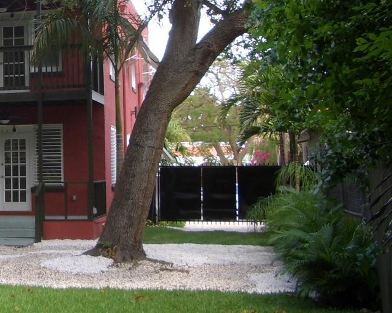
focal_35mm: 76
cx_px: -37
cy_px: 84
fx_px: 882
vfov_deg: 20.0
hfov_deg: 23.6
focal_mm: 5.8
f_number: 2.6
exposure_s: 1/200
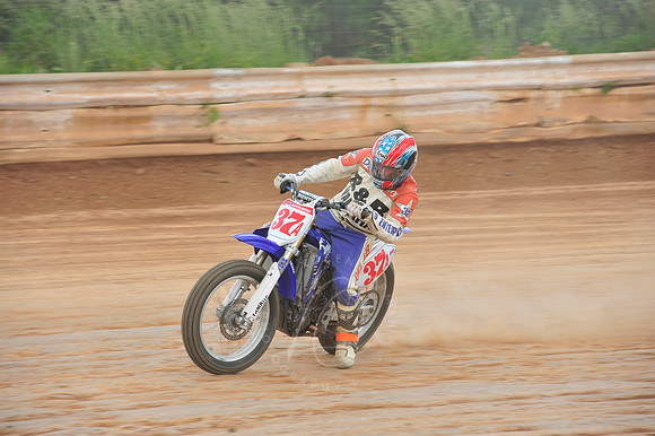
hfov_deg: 10.3
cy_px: 218
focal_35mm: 200
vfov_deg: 6.9
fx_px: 3637
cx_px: 328
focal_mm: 200
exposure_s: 1/400
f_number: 8
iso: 800
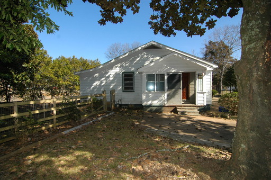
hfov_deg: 95.1
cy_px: 90
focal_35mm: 16
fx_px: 124
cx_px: 136
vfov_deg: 71.9
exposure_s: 1/400
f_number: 5
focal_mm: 11
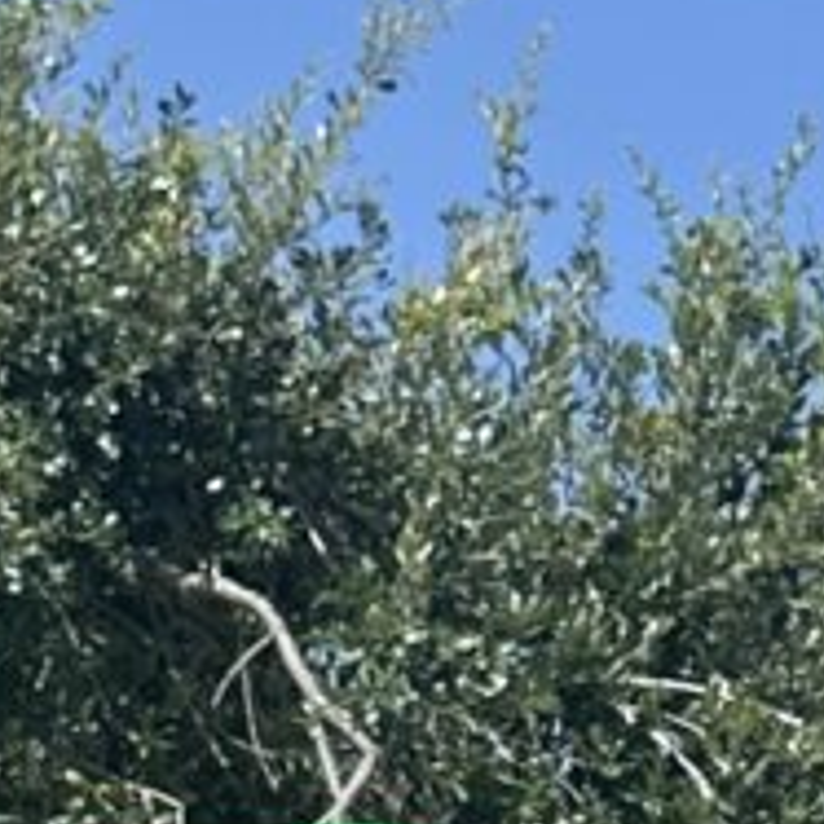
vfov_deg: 7.3
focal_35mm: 218
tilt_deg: +0.8
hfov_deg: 8.0
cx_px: 150
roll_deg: -3.6
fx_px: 5871
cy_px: 2331
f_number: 1.78
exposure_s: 1/4545
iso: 80
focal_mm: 6.86
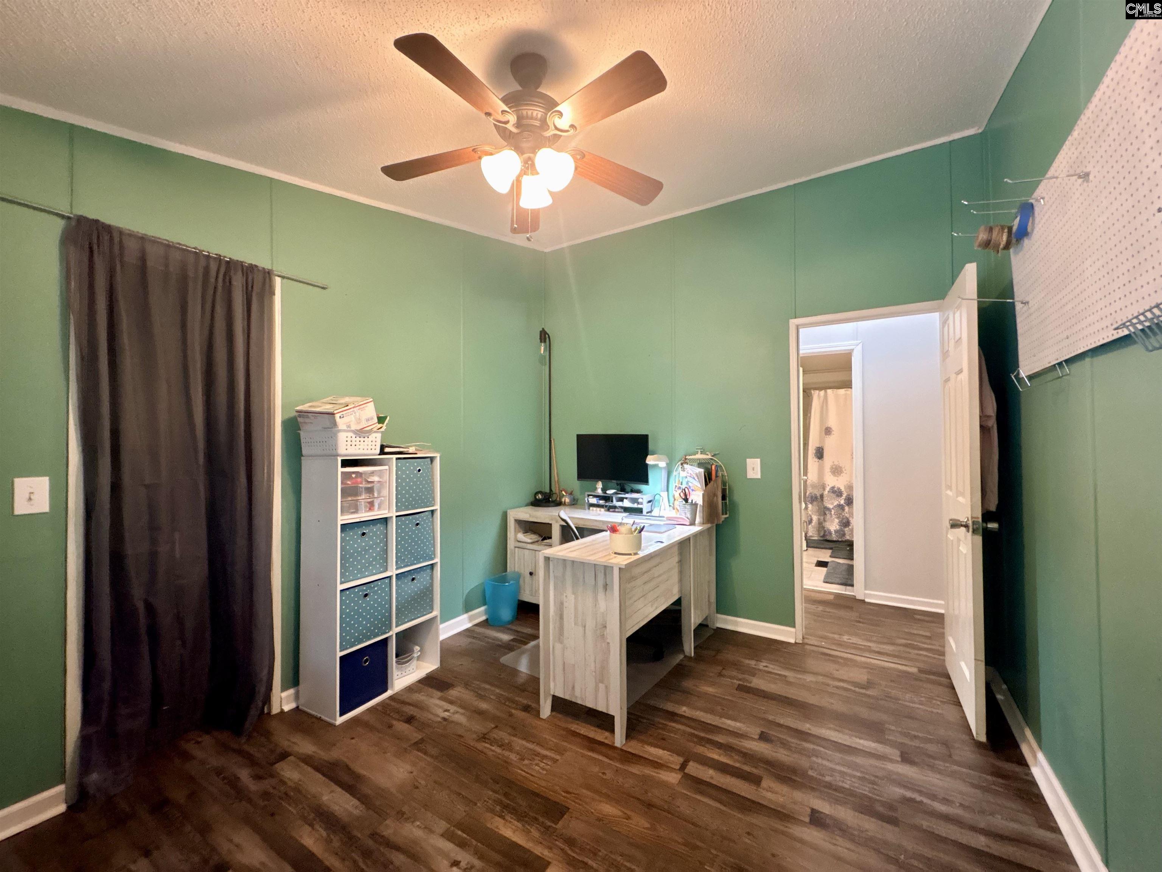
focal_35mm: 14
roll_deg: +1.0
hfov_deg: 102.1
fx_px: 470
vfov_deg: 85.7
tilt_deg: +1.6
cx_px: 581
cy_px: 436
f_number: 2.2
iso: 640
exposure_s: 1/40
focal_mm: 2.22
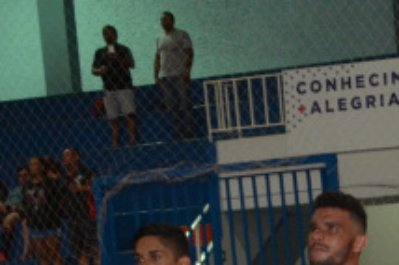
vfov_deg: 7.9
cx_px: 654
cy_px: 463
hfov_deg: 11.6
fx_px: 1862
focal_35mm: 168
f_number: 4
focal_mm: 25
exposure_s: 1/60
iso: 800
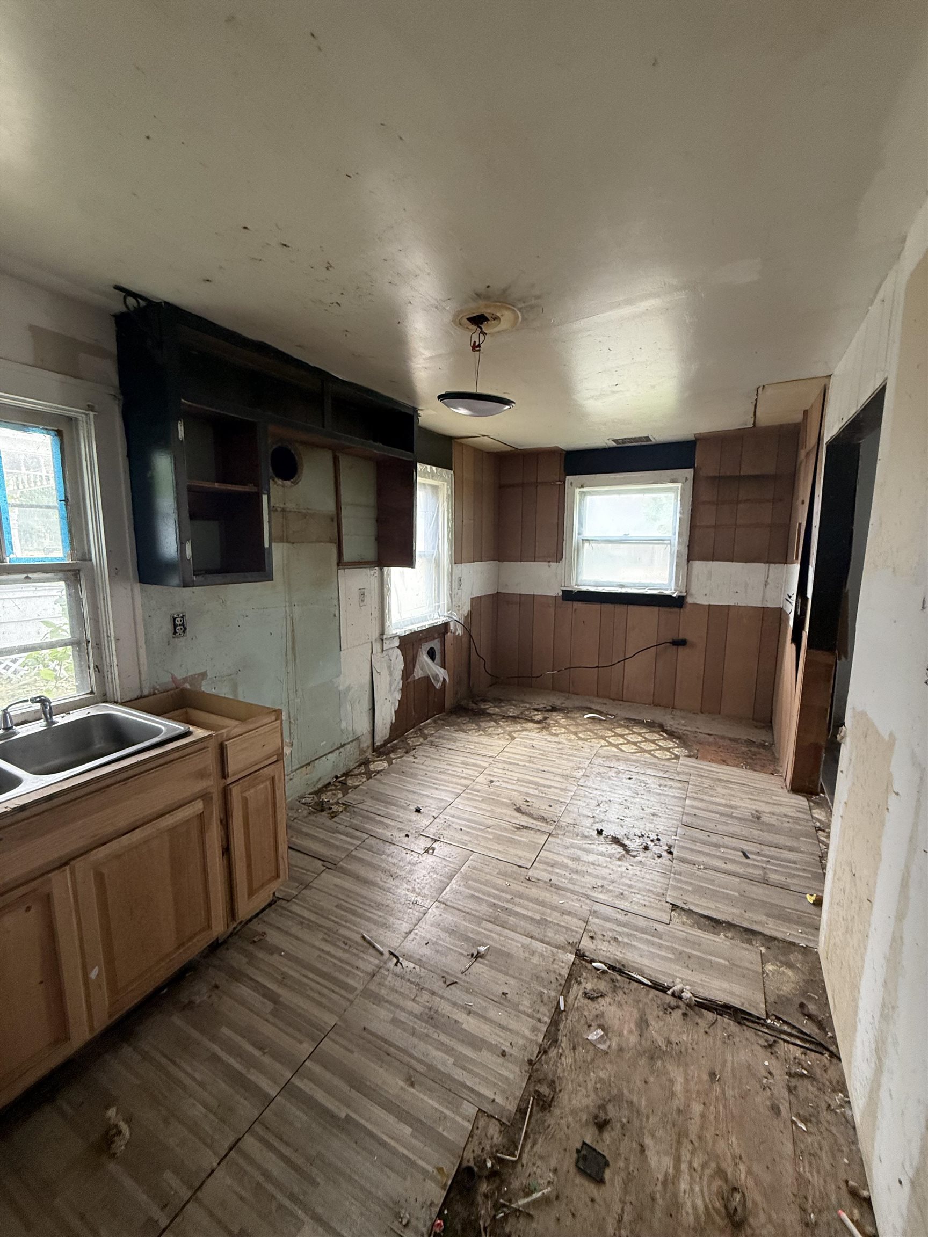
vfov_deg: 102.1
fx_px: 500
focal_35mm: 14
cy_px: 618
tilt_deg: -8.3
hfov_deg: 85.7
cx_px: 464
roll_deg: -0.4
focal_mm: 2.22
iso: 200
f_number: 2.2
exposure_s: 1/99
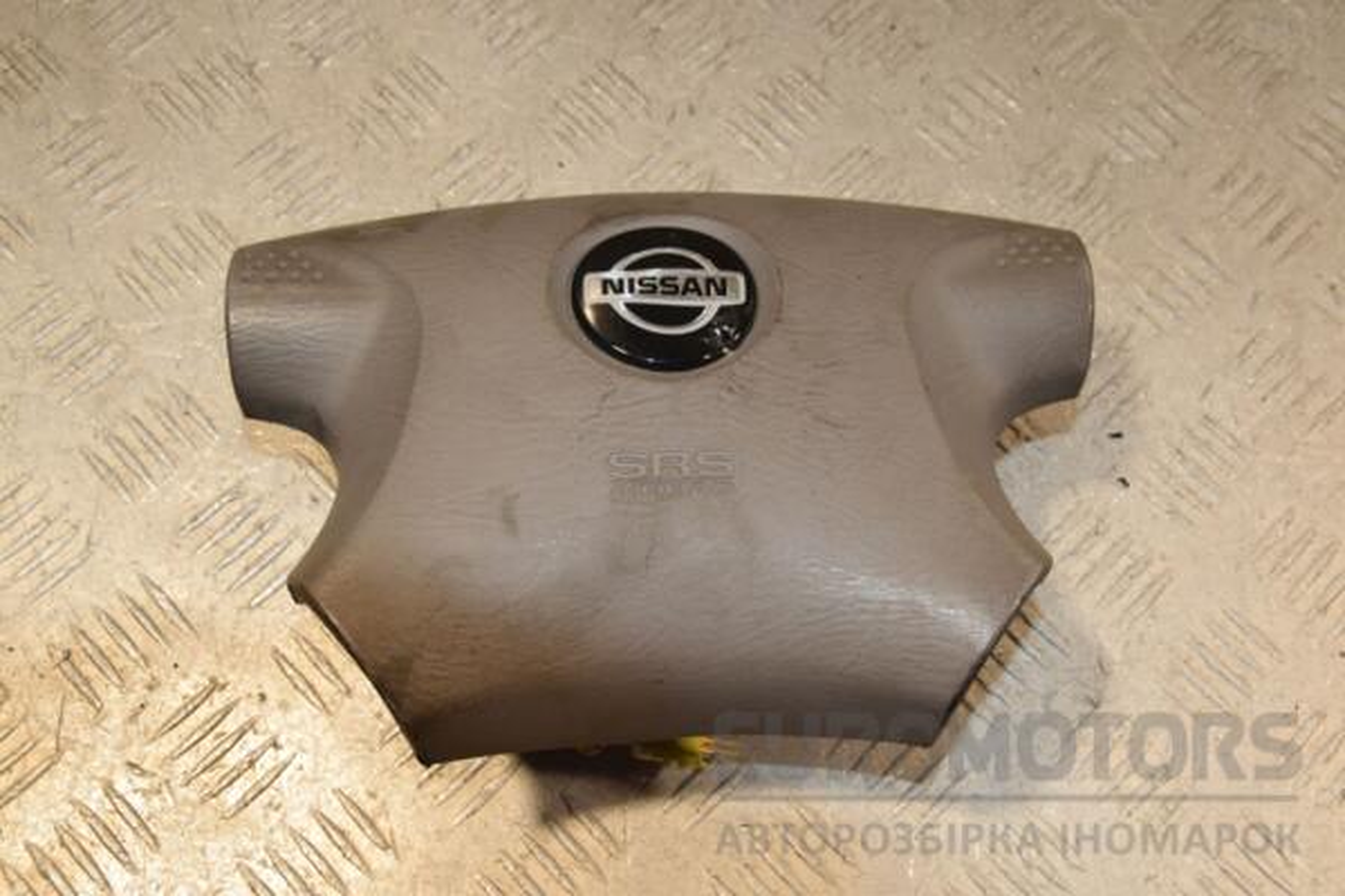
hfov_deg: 46.4
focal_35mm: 42
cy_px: 448
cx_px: 672
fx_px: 1569
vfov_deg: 31.9
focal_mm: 28
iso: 800
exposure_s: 1/200
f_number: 8
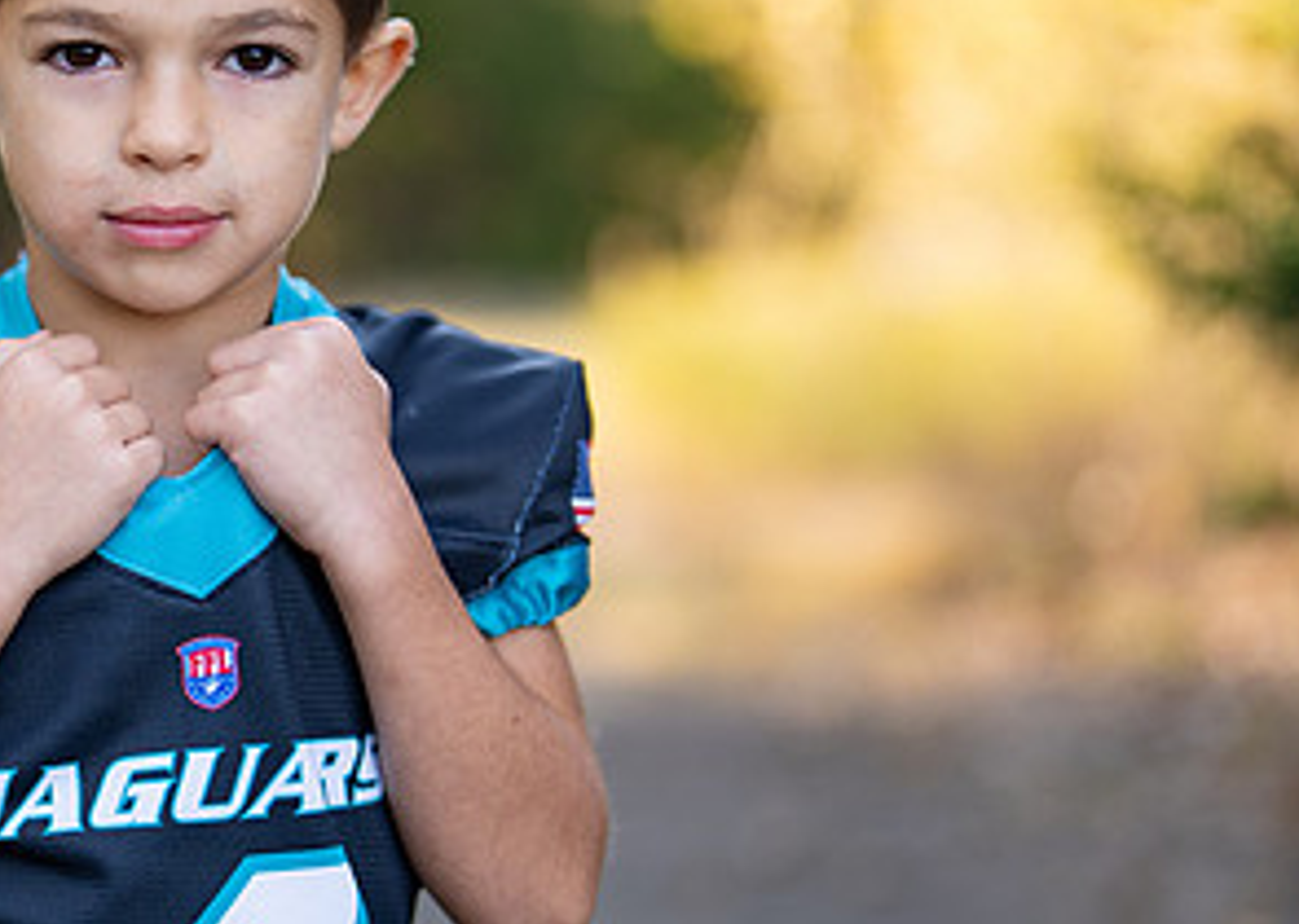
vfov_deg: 12.2
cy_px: 474
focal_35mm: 117
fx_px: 4312
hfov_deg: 16.9
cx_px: 171
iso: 100
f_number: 1.2
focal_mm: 50
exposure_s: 1/400
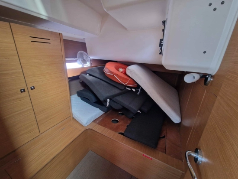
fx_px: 89
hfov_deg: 106.2
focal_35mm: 13
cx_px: 119
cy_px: 90
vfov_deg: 90.0
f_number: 2.2
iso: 800
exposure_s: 1/25
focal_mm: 2.2
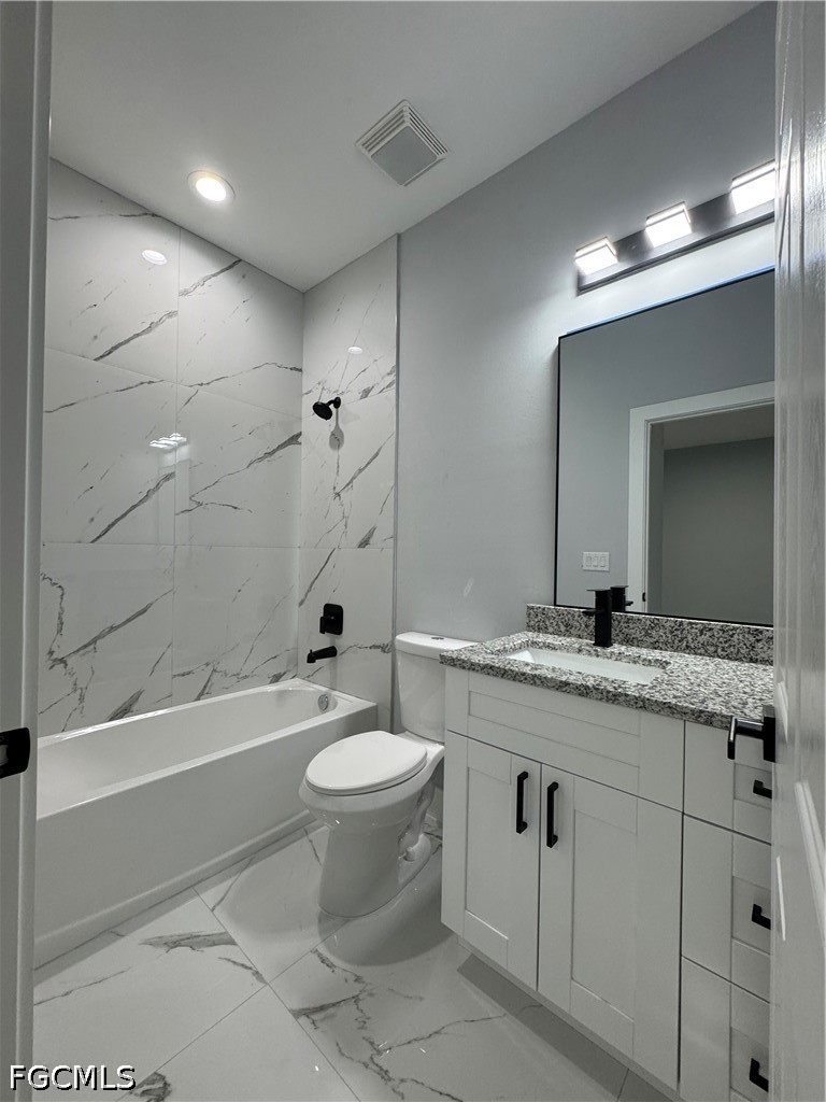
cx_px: 413
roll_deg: -0.3
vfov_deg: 102.1
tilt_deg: +0.4
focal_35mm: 14
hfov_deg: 85.7
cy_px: 551
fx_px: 445
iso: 200
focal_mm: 2.22
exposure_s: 1/120
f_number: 2.2
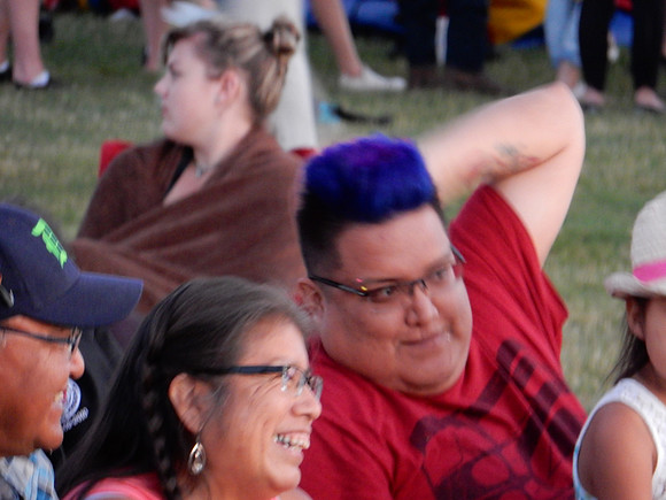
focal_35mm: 532
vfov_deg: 2.8
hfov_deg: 3.7
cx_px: 333
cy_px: 250
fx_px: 10235
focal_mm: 94.9
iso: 800
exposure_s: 1/8
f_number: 6.4
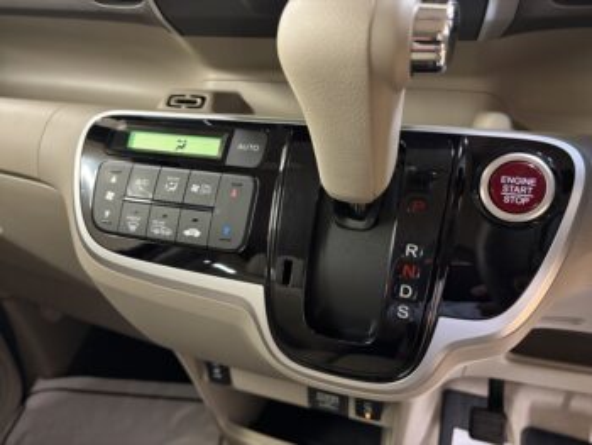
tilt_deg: -31.2
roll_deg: +4.4
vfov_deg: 53.1
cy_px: 222
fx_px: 445
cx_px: 296
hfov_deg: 67.3
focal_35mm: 26
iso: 640
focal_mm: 5.96
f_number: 1.6
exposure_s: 1/29
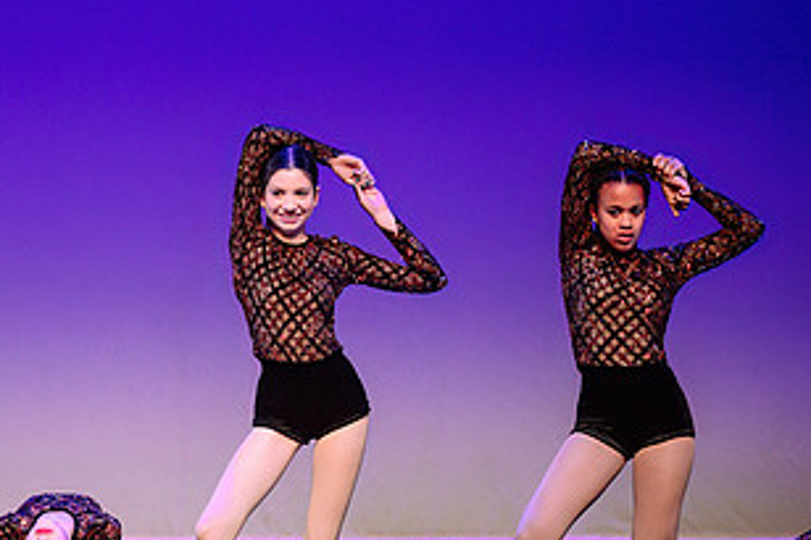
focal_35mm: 274
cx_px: 140
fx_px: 6169
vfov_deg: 5.0
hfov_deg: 7.5
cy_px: 379
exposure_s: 1/400
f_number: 2.8
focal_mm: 130
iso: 1600
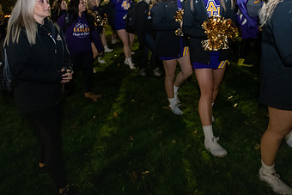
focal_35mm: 29
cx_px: 179
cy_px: 34
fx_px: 235
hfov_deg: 62.9
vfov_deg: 42.6
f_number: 3.2
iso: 6400
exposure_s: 1/30
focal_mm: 17
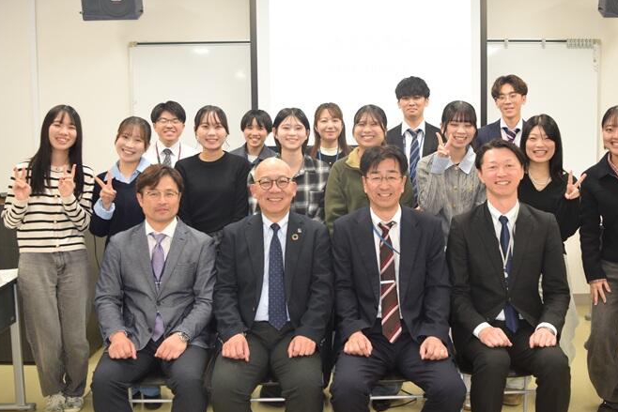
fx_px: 635
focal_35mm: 37
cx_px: 341
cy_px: 176
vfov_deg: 35.9
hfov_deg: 51.8
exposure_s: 1/80
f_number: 4.5
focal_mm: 20
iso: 800
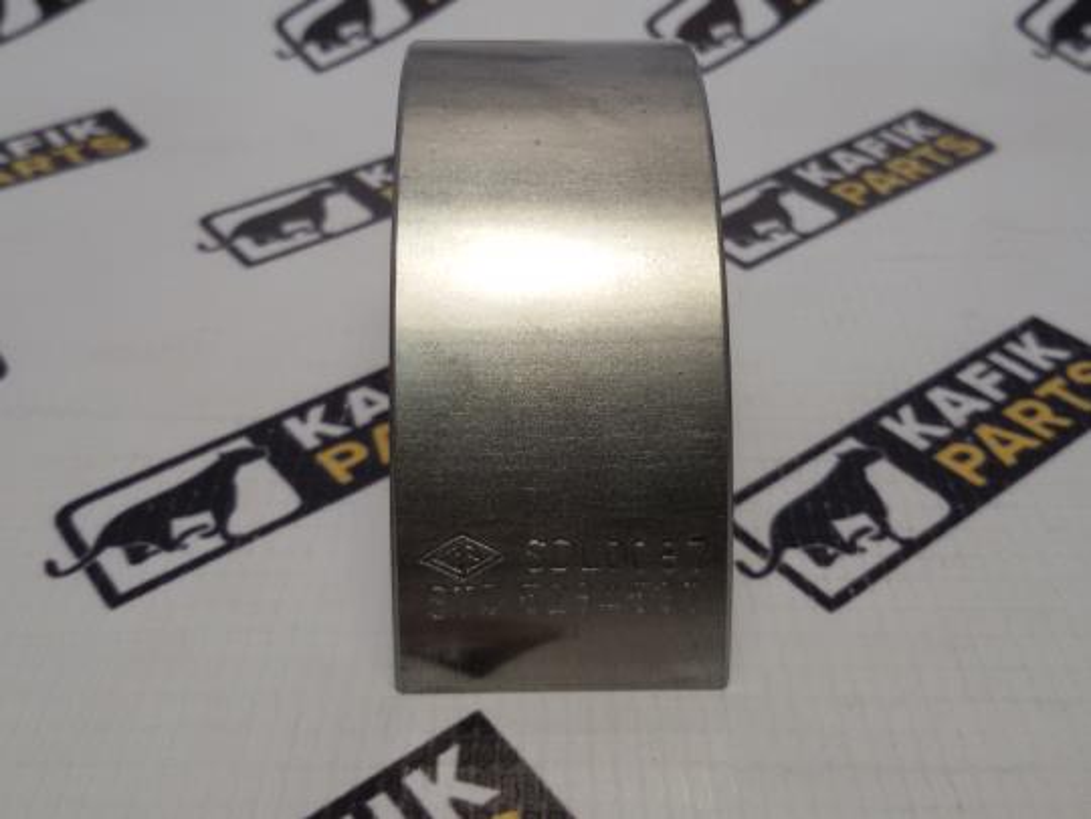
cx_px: 546
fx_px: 977
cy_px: 410
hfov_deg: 58.4
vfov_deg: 45.4
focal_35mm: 31
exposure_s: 1/50
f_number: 2.4
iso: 40
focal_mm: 2.93
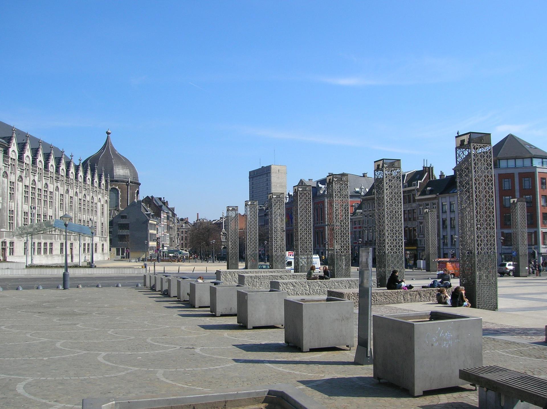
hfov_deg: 54.0
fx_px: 537
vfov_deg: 41.7
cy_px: 204
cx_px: 274
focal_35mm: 34
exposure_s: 1/397
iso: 50
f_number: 4.9
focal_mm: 5.7
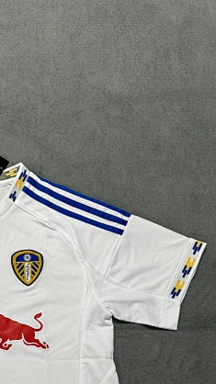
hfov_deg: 22.5
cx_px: -25
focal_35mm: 50
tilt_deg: -77.7
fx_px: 509
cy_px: 313
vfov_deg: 39.5
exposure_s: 1/100
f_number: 1.78
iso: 200
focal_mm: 6.76
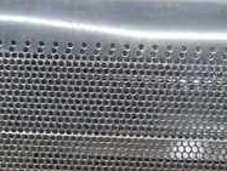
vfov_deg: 8.7
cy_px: 324
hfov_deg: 11.0
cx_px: 450
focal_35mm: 164
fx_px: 1078
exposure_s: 1/60
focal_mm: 15
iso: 800
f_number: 4.5
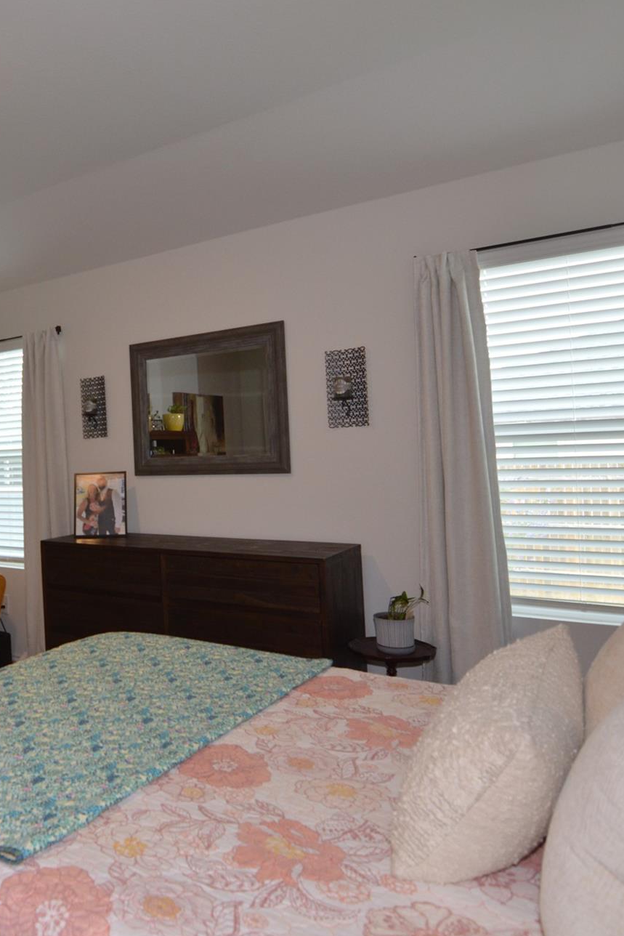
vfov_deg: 66.6
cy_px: 457
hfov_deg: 42.4
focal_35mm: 27
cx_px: 36
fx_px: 712
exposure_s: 1/60
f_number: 4
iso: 400
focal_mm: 11.5
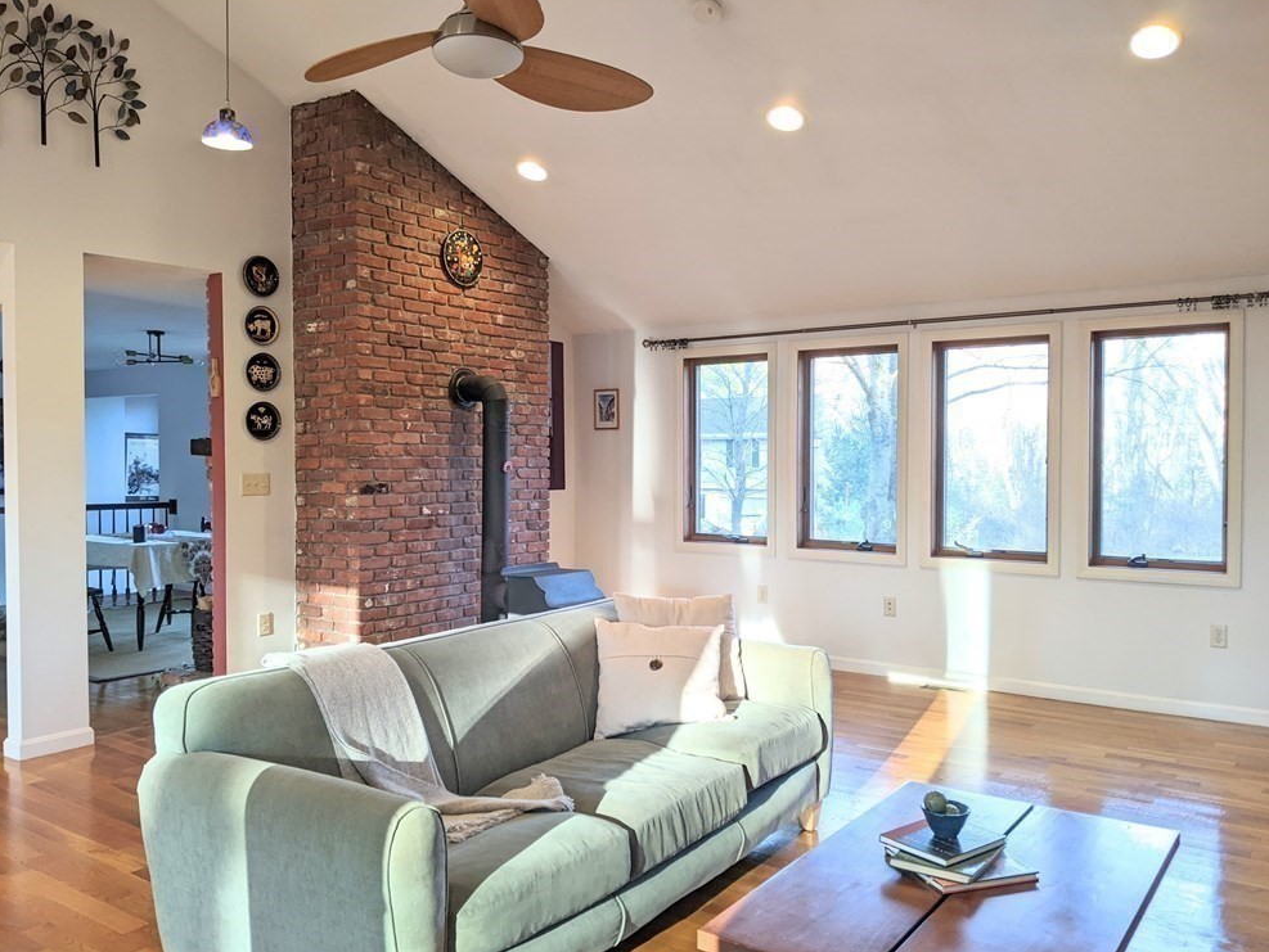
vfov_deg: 49.8
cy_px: 480
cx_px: 654
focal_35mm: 28
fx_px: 1027
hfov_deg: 63.4
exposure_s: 1/59.9
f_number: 1.8
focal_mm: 4.44
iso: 69
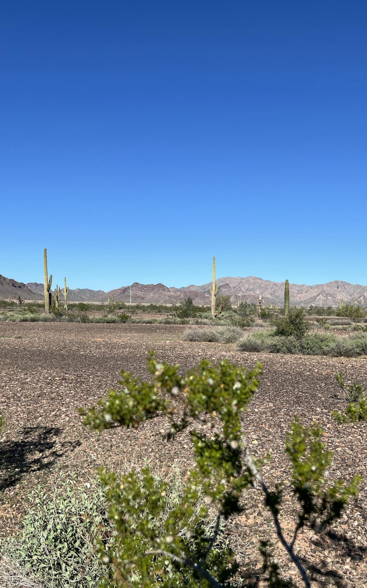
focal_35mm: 37
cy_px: 294
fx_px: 592
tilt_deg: +0.4
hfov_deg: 34.4
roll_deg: -1.2
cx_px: 210
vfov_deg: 52.7
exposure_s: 1/6211
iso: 50
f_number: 1.5
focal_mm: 5.7
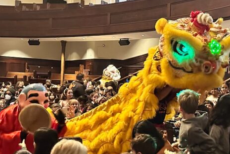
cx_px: 198
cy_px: 95
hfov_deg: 34.6
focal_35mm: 55
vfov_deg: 24.6
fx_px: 351
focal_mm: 6.86
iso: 1000
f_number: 1.78
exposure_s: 1/30
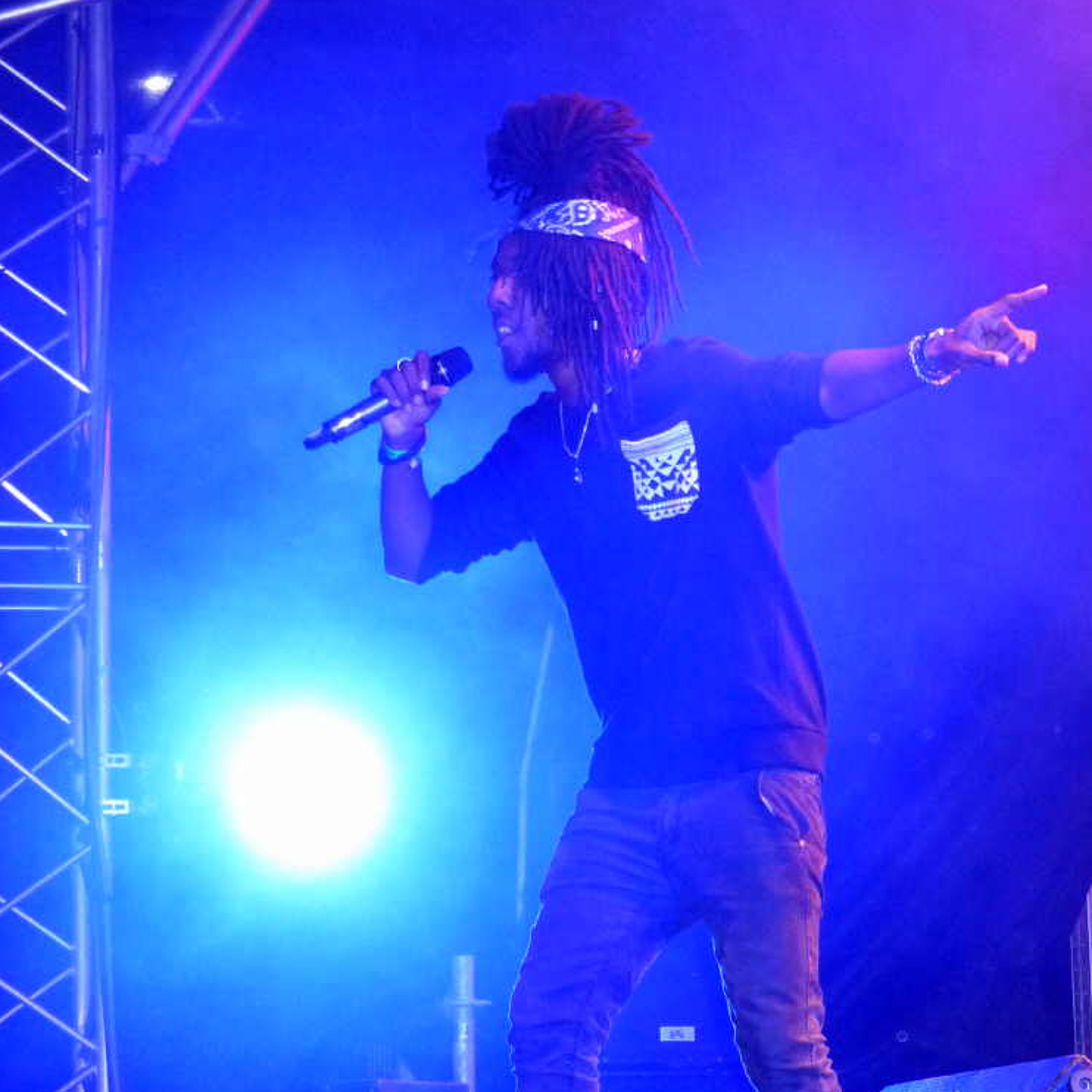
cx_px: 550
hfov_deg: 18.7
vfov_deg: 18.6
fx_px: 3319
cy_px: 718
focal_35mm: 93
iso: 500
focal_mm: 14
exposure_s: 1/60
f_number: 2.8
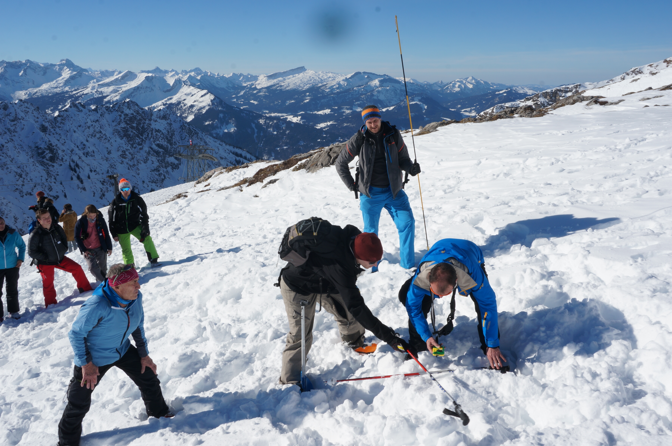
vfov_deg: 43.5
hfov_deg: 62.0
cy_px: 223
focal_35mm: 30
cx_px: 336
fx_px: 559
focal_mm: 20
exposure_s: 1/80
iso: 100
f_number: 20
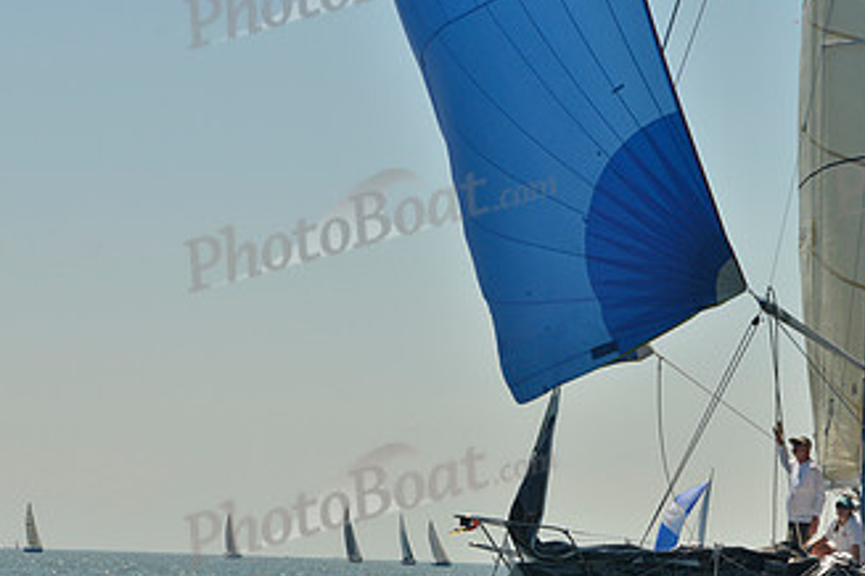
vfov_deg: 11.1
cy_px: 324
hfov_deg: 16.4
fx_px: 2979
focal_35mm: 124
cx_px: 696
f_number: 8
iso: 200
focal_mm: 70
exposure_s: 1/640
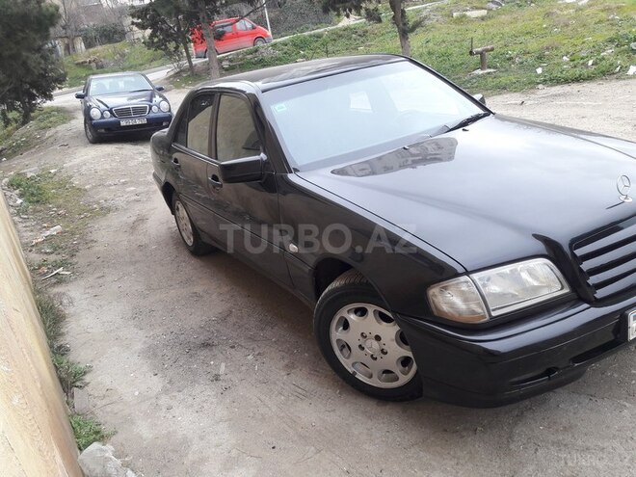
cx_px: 318
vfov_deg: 49.7
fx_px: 514
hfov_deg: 63.4
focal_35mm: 28
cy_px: 238
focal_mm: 3.7
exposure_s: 1/160
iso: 40
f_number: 1.9
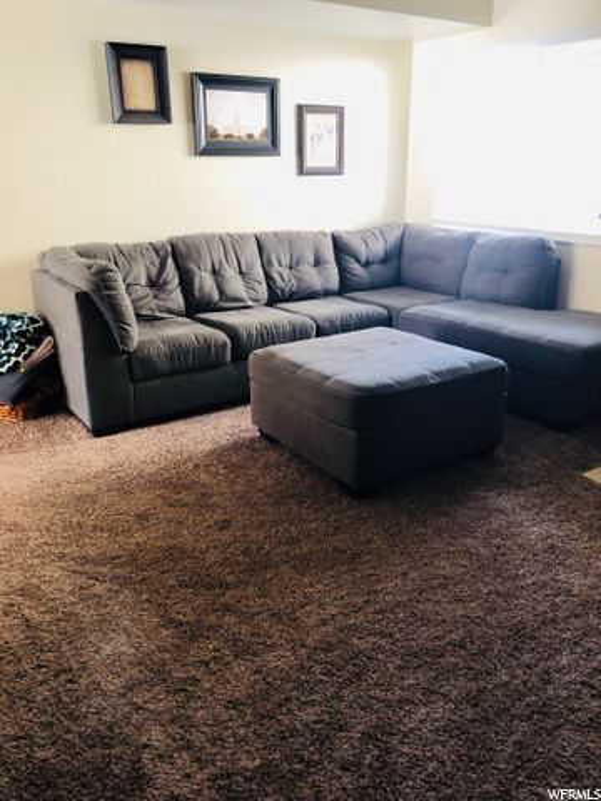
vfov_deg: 63.4
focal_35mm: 28
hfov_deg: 49.7
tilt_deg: -20.1
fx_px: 648
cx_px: 300
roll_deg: +0.1
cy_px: 400
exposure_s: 1/15
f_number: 1.8
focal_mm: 3.99
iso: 64
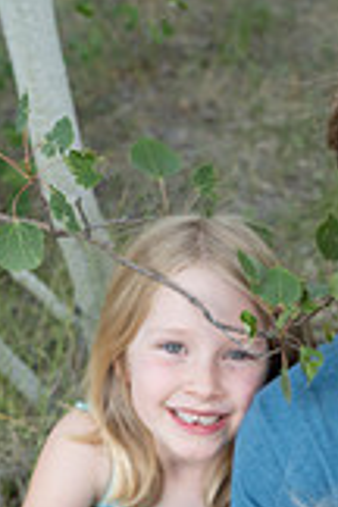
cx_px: 382
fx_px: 1056
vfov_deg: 24.9
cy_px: 573
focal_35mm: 75
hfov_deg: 17.5
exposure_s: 1/160
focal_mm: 27
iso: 320
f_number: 4
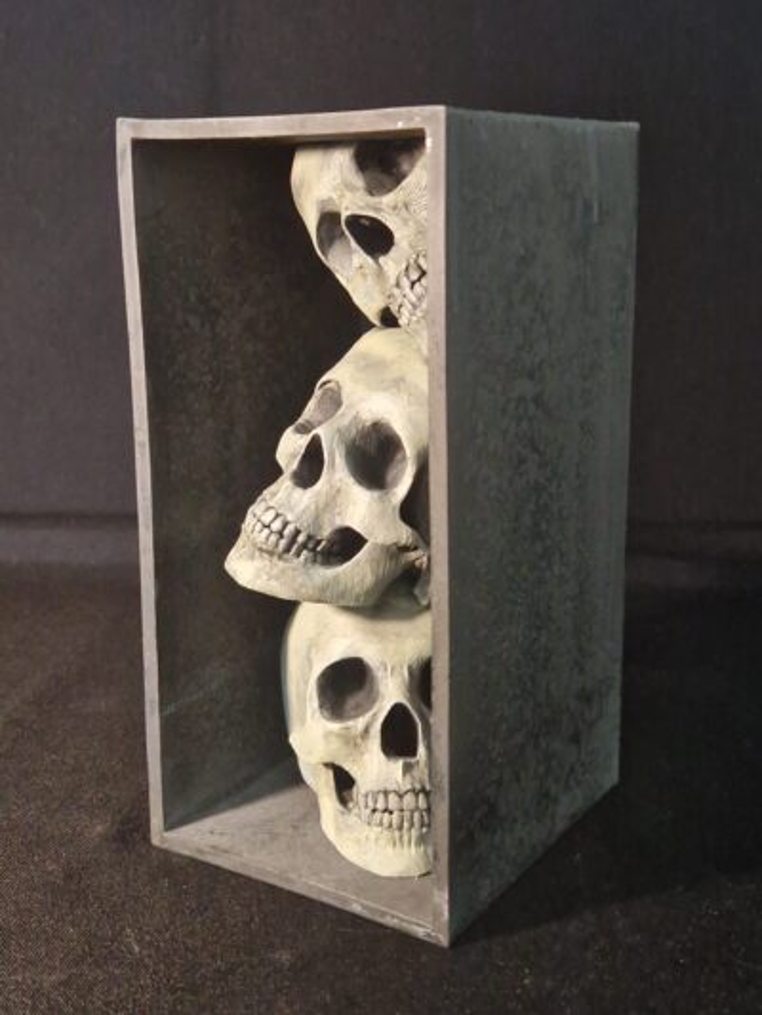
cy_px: 508
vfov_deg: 73.9
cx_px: 381
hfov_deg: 58.9
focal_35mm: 23
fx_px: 675
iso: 320
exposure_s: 1/17
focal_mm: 5.4
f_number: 1.8
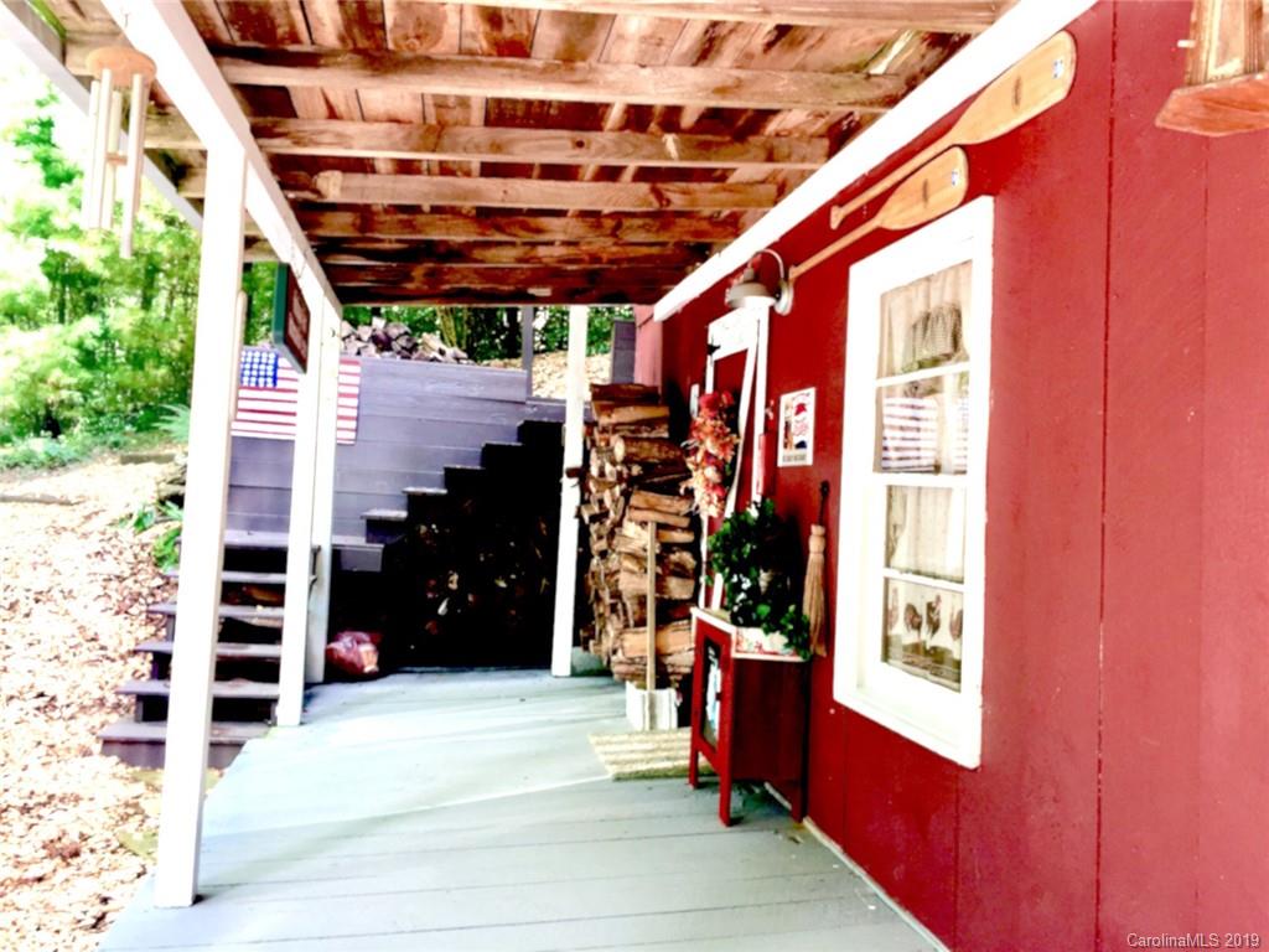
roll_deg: -4.8
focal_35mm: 29
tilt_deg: +1.9
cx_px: 634
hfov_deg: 61.7
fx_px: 1063
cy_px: 476
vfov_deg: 48.2
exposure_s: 1/120
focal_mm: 4.15
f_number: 2.2
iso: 50
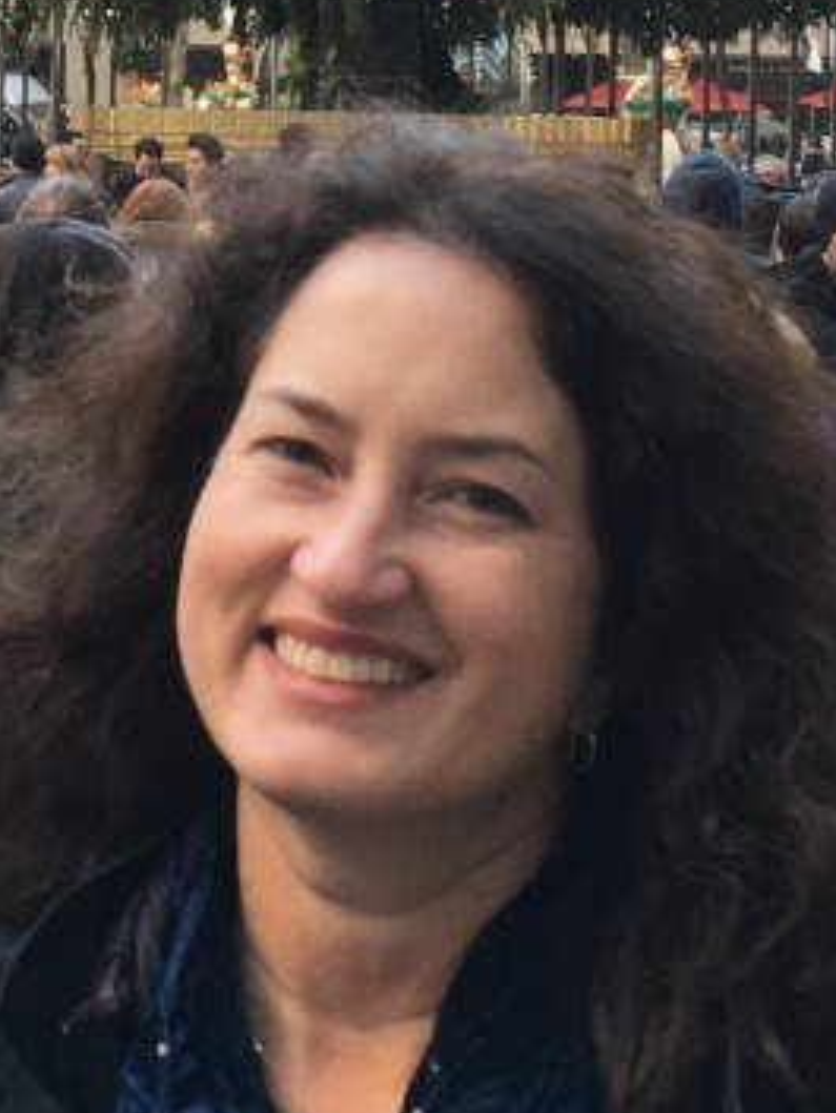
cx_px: 189
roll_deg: +0.2
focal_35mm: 112
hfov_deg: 13.2
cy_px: -65
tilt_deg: +3.3
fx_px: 3604
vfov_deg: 17.1
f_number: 2.2
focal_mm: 4.15
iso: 40
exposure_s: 1/120
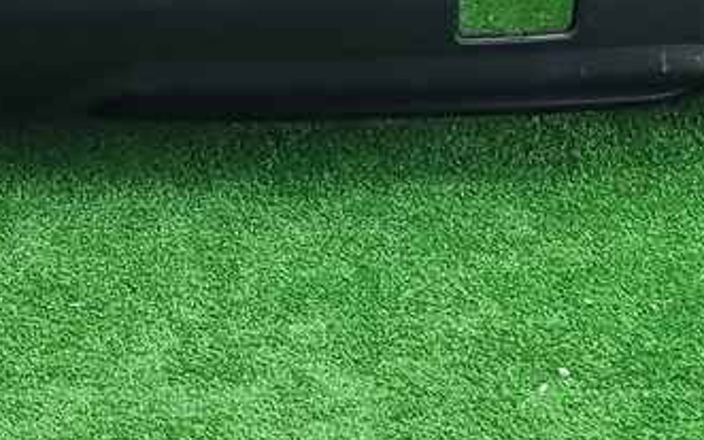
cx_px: -32
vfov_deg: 10.0
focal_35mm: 120
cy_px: -491
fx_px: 2303
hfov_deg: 16.9
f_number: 1.8
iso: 247
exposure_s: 1/50
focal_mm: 5.4
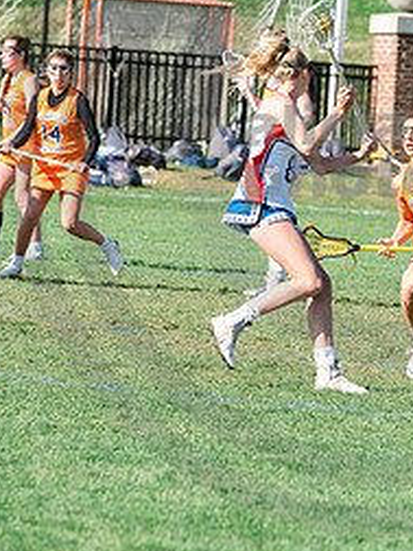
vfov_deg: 5.0
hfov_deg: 3.7
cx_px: 396
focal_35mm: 399
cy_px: 150
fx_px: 6347
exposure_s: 1/1600
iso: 250
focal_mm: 180
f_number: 5
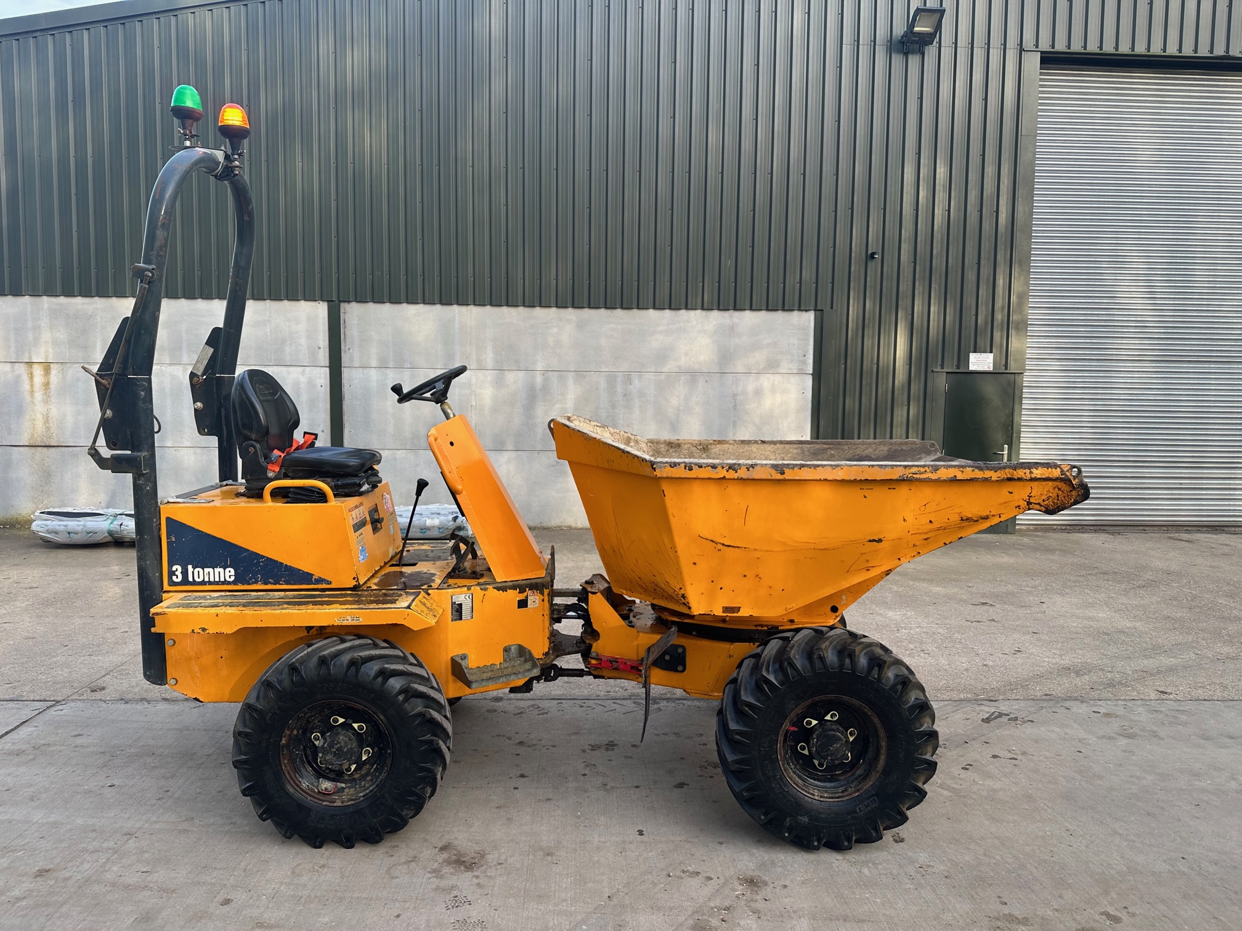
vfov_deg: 56.8
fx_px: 861
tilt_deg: -4.8
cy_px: 466
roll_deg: -0.9
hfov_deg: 71.6
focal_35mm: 24
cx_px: 621
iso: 80
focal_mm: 6.86
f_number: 1.78
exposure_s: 1/549
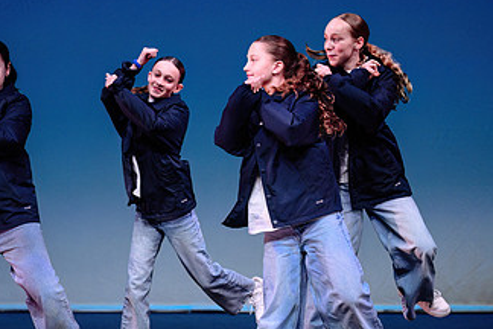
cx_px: 150
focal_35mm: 301
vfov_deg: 4.6
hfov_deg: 6.8
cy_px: 237
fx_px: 4122
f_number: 2.8
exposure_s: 1/640
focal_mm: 155
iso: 1600
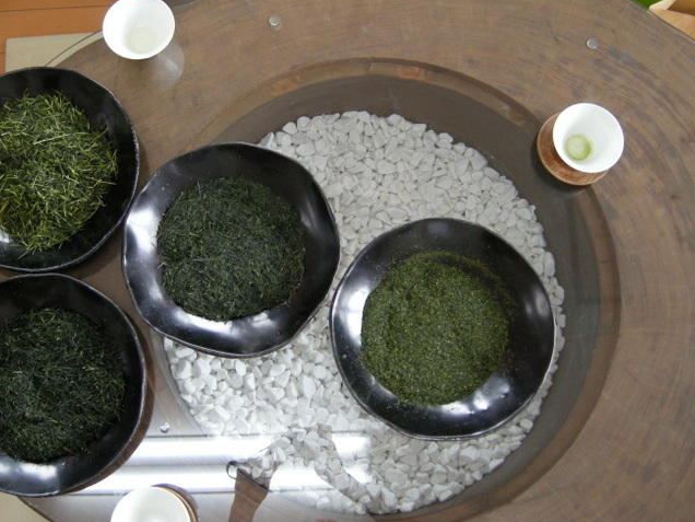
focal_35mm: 44
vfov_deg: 32.8
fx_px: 883
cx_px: 288
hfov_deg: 42.8
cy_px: 233
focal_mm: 7.5
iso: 224
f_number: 2.7
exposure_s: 1/60
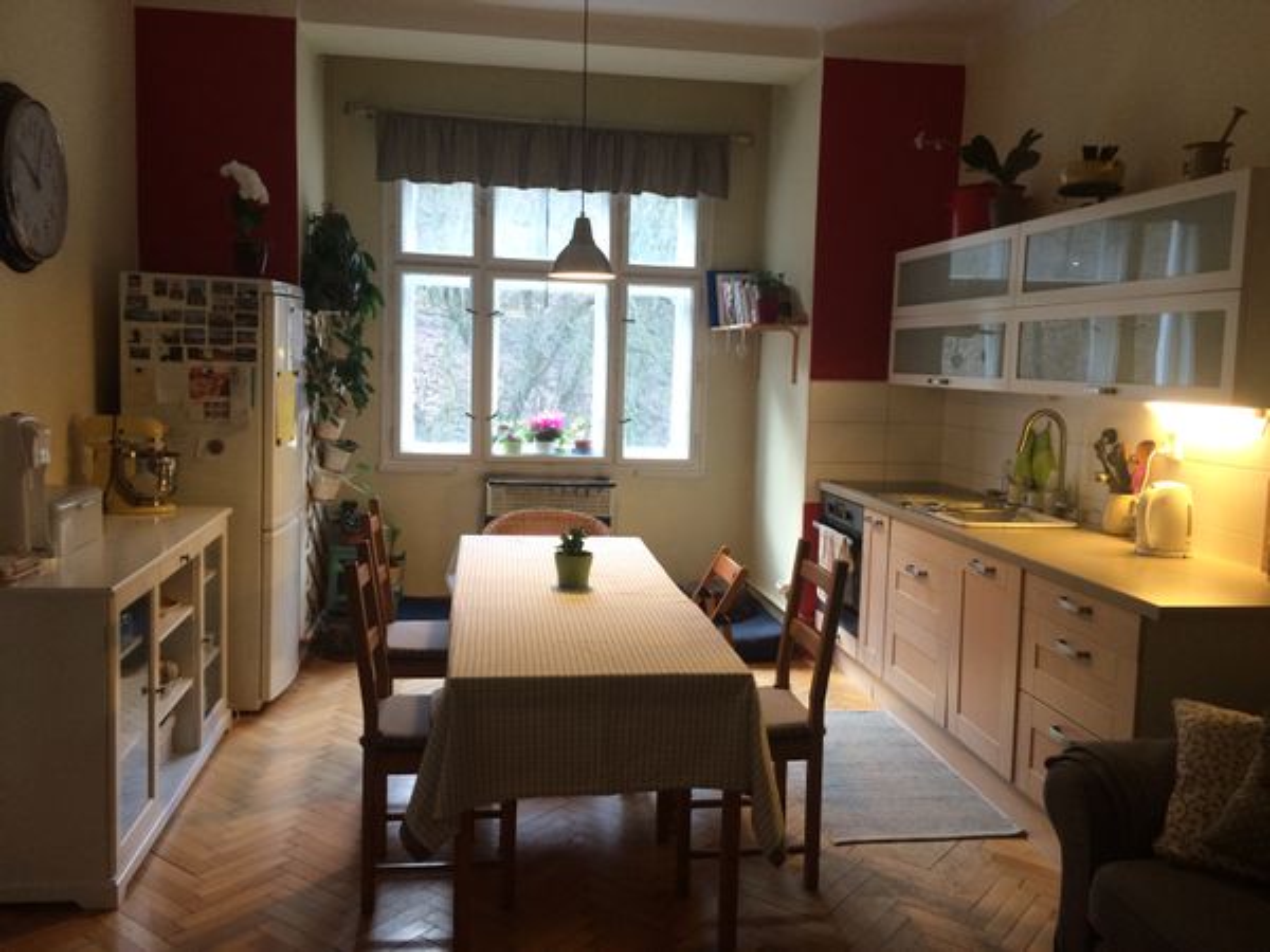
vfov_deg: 48.2
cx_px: 635
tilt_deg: -7.3
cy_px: 476
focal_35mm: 29
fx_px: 1064
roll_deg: -1.0
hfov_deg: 61.7
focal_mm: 4.15
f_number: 2.2
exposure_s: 1/33
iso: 80
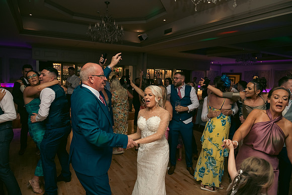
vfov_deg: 53.2
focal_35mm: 24
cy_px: 98
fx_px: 195
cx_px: 146
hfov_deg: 73.7
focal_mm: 24
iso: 800
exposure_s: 1/160
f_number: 3.5
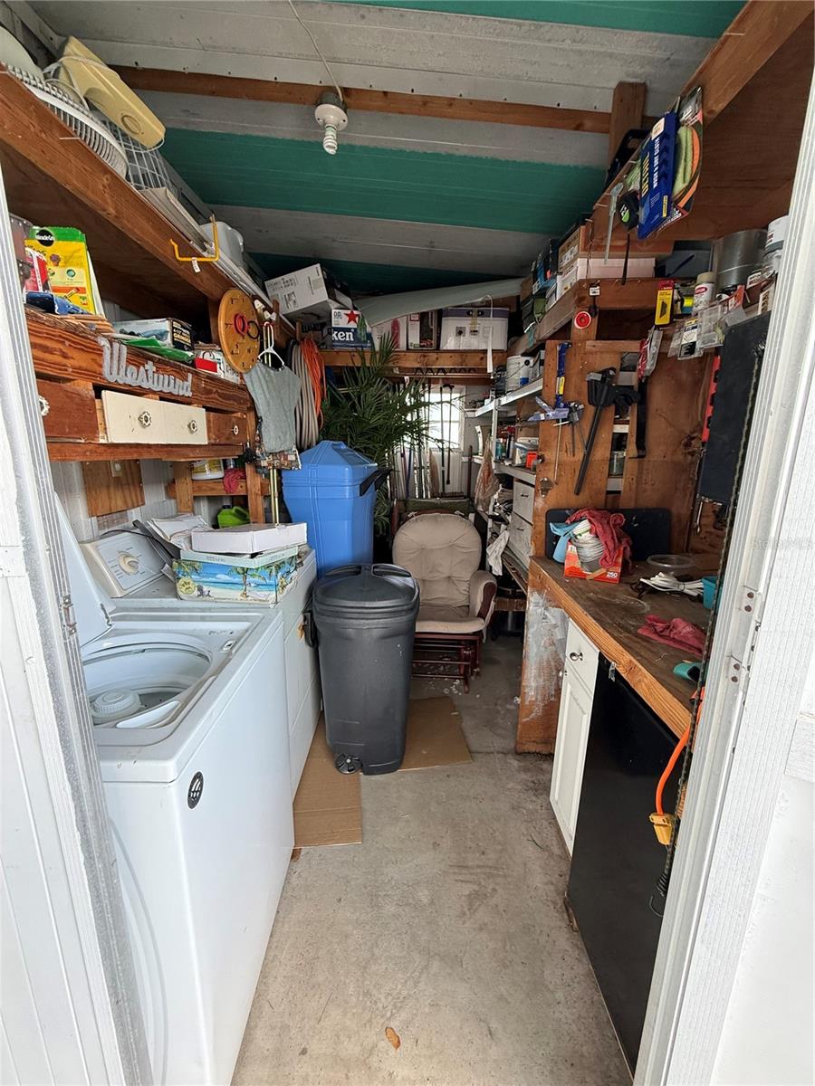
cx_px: 408
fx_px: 439
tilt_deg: -12.8
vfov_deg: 102.1
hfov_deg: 85.7
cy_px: 543
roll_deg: -1.4
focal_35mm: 14
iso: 160
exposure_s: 1/99
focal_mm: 2.22
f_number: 2.2
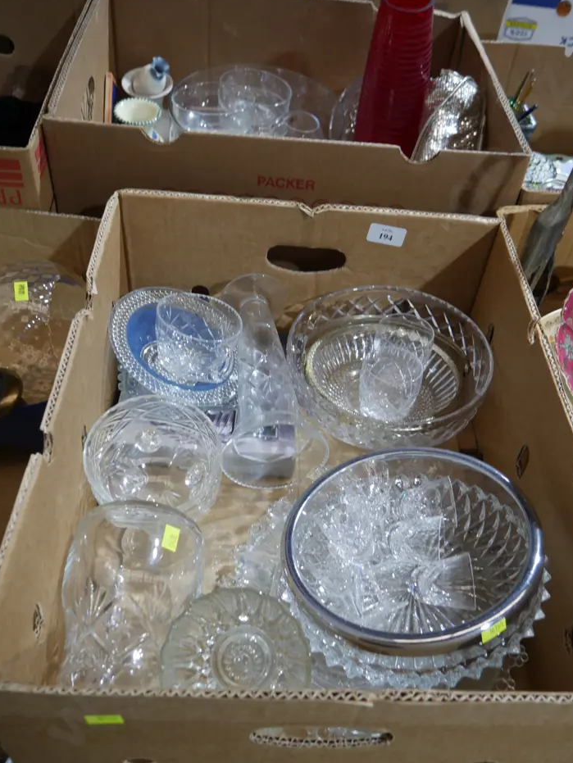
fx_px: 728
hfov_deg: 42.9
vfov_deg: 55.3
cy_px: 409
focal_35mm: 33
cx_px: 310
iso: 500
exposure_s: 1/60
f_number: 3.6
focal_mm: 15
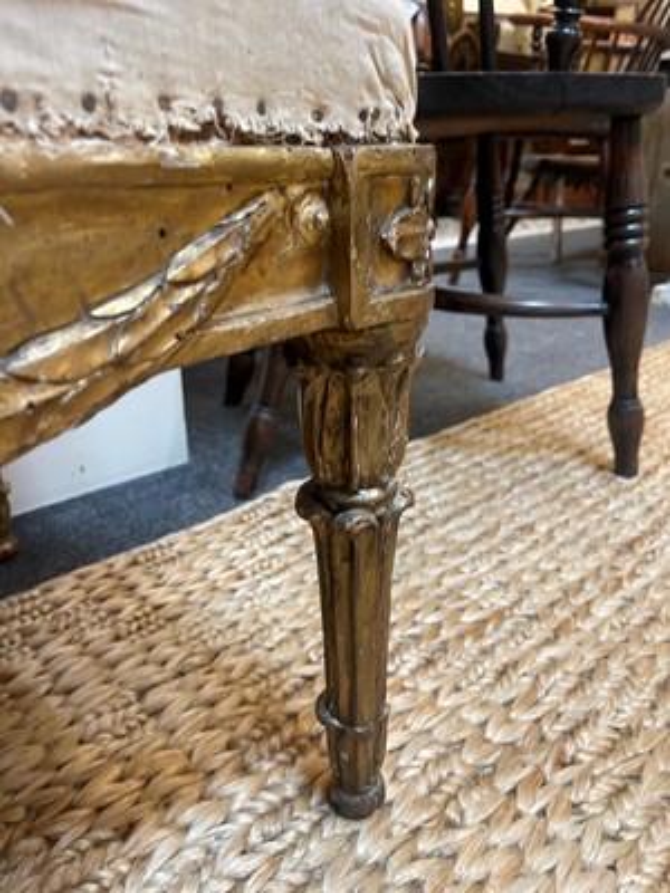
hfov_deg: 54.9
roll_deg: -2.0
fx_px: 645
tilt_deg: -23.7
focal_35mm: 25
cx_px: 335
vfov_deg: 69.4
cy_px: 446
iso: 100
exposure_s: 1/50
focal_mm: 5.1
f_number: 1.6
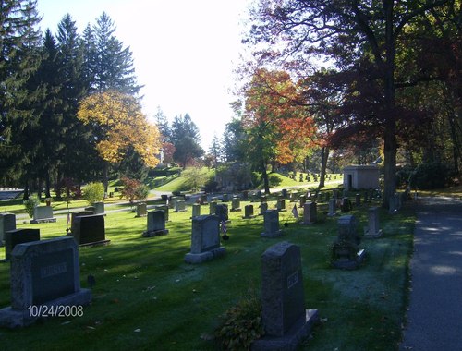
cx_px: 231
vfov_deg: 40.0
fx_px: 483
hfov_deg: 51.1
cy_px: 176
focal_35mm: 36
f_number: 4.7
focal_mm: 6
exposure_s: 1/213
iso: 100
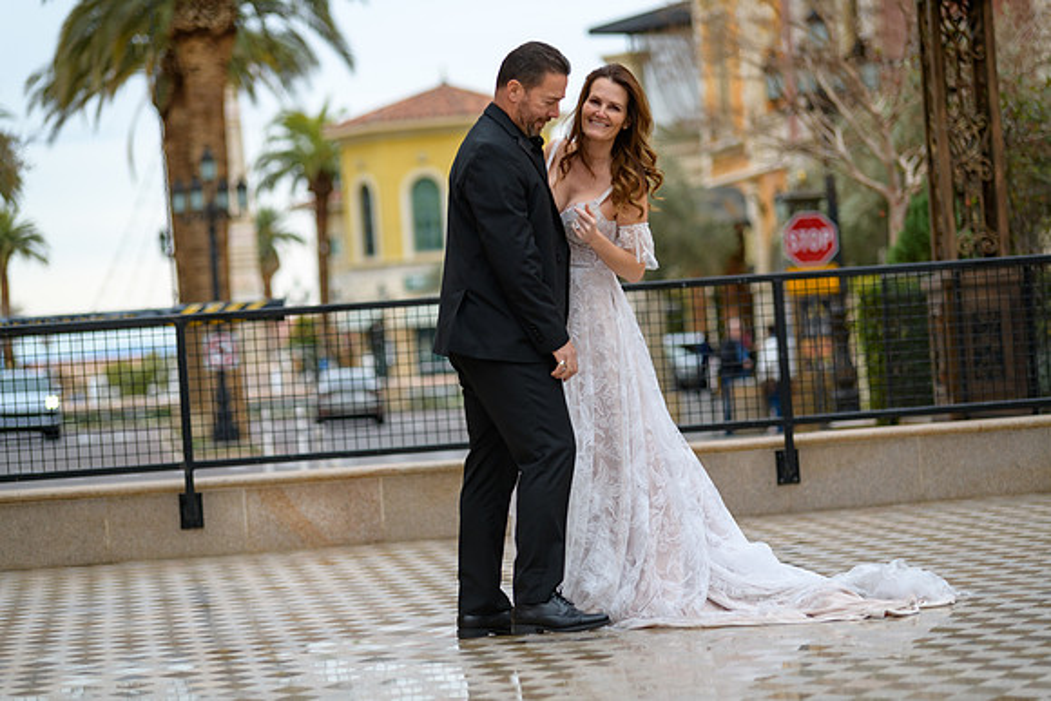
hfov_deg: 16.8
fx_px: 3562
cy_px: 350
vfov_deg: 11.2
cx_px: 526
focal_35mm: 122
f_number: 2.8
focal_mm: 122
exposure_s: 1/640
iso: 140
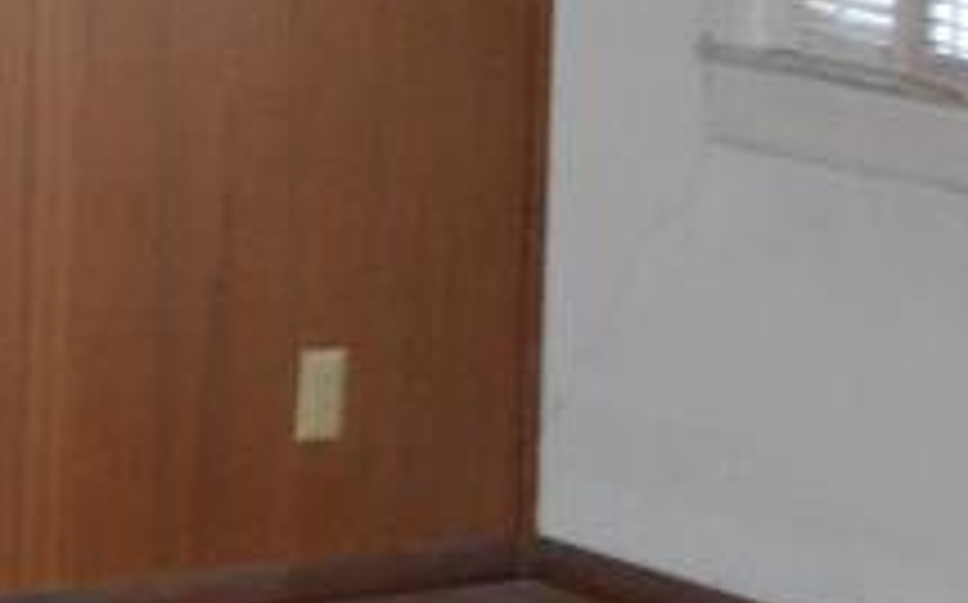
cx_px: -970
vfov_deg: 6.4
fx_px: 5298
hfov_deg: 9.7
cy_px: -488
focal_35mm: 201
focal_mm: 26
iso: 2800
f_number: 4.2
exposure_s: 1/60
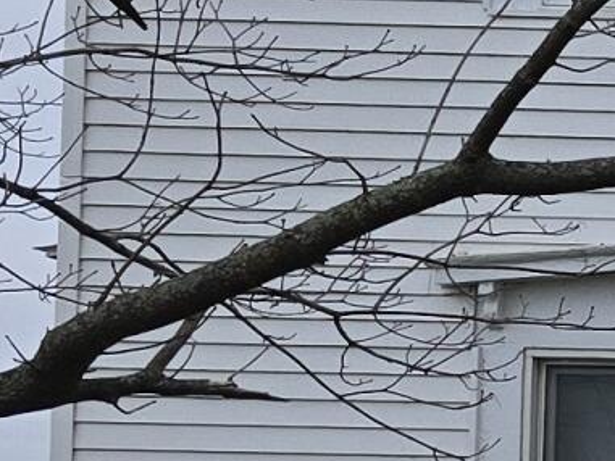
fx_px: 3217
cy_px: 495
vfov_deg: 8.2
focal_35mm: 181
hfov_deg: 8.4
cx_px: 2073
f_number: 1.7
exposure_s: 1/180
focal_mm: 6.3
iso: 160
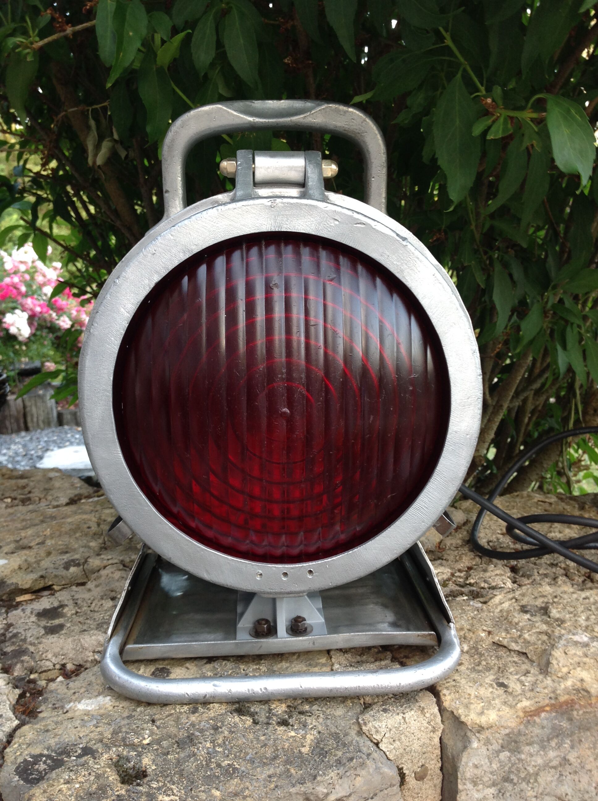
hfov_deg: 40.6
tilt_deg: -9.3
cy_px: 400
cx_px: 299
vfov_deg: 52.7
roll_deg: +4.4
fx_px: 808
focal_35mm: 35
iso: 50
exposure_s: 1/20
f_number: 2.4
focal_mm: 4.28
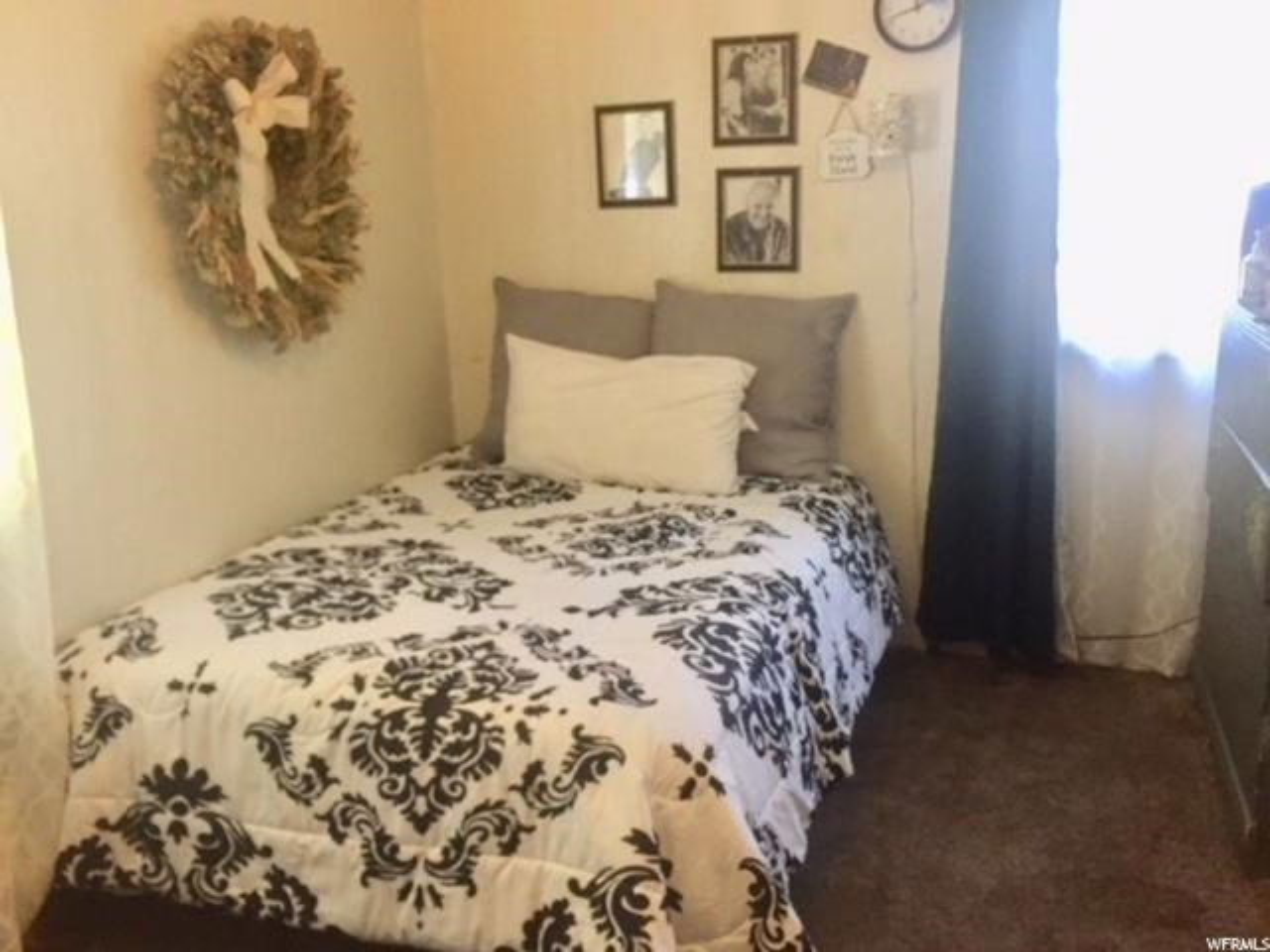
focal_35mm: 29
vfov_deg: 48.2
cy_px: 476
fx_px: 1064
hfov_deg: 61.7
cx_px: 635
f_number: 2.2
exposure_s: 1/30
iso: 200
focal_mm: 4.15
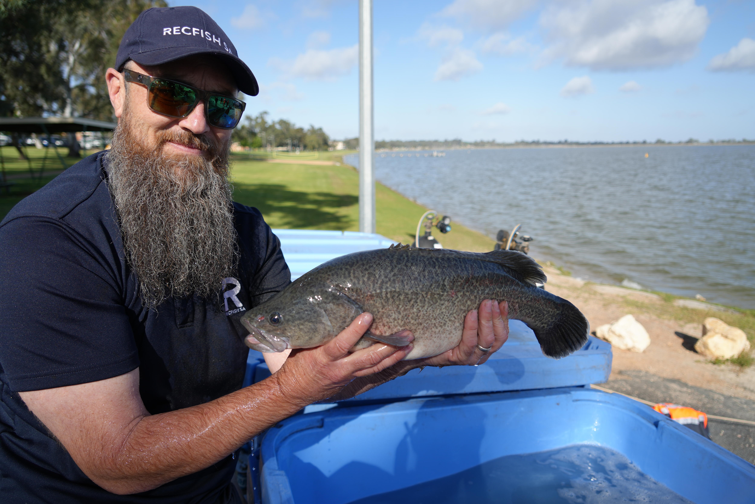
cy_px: 252
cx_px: 378
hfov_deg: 73.7
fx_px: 503
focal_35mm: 24
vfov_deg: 53.1
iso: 100
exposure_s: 1/800
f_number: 4.5
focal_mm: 24
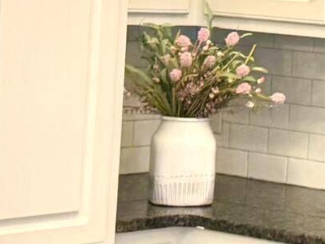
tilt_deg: -2.4
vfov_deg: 8.2
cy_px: 5
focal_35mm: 180
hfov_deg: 10.5
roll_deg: -3.5
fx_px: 1690
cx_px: 539
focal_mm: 6.76
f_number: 1.78
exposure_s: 1/120
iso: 160
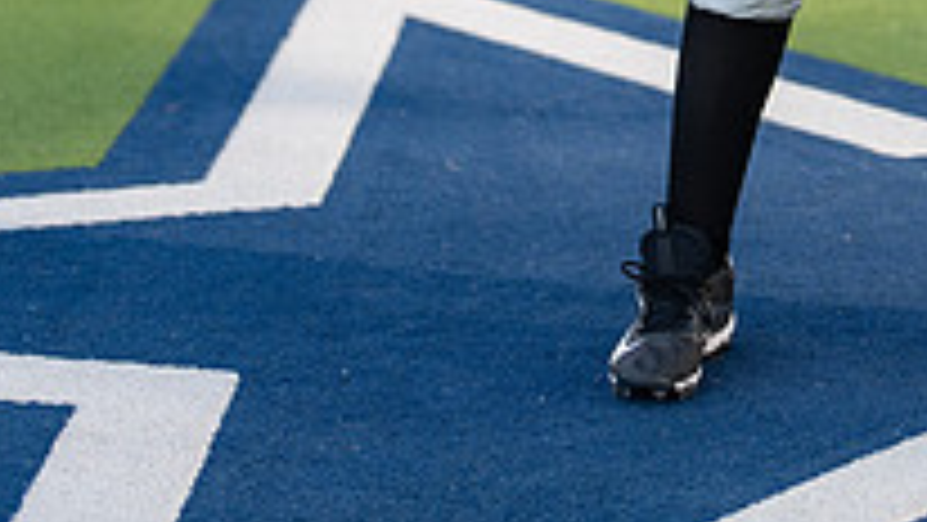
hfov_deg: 12.0
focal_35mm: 178
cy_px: -308
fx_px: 4376
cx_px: 920
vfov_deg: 6.7
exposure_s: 1/2500
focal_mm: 50
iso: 100
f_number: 1.2
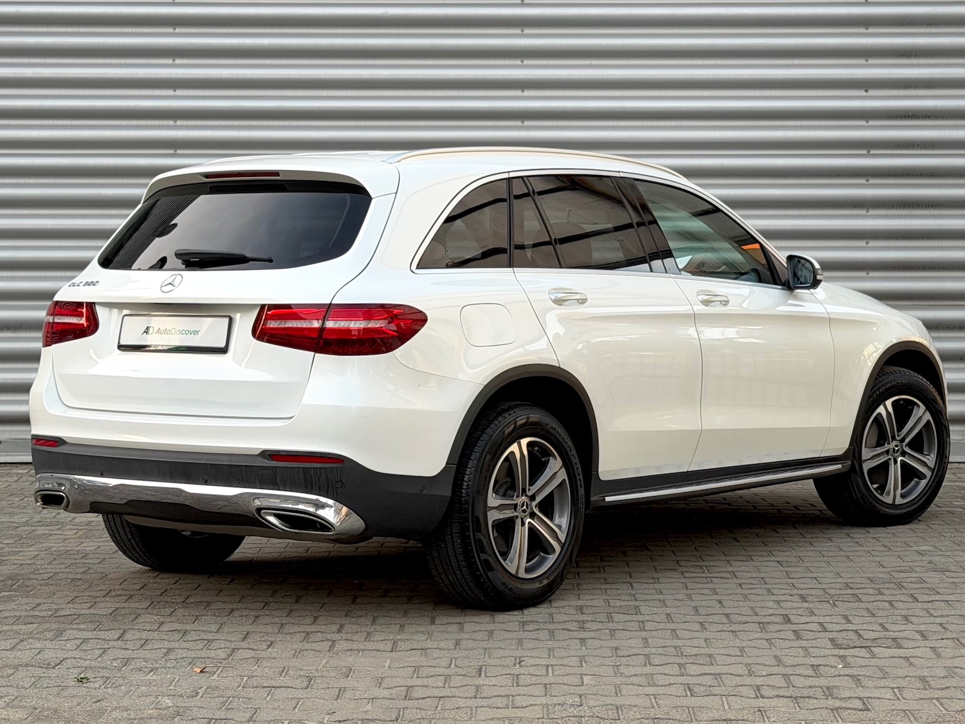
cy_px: 362
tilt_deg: +0.0
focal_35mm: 48
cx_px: 482
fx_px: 1338
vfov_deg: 30.3
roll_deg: +0.4
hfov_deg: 39.7
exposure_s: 1/121
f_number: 1.78
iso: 100
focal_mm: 6.76
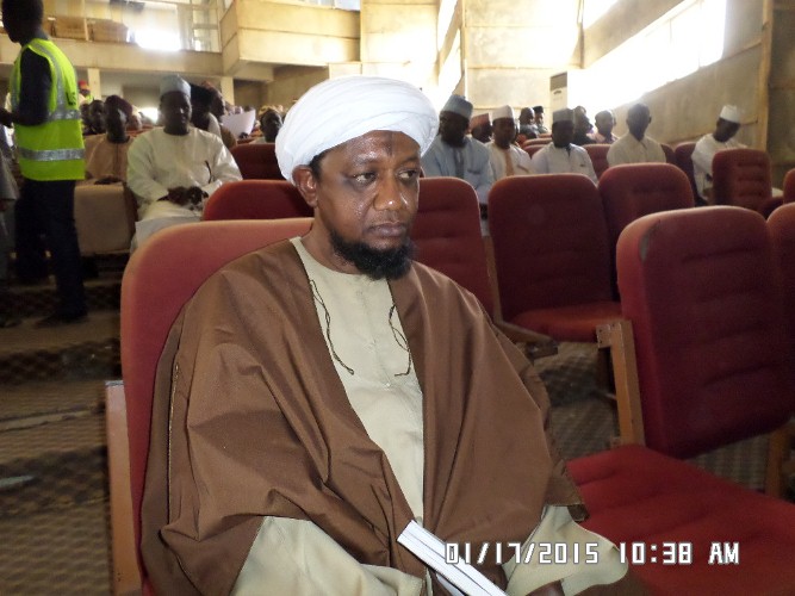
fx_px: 620
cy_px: 298
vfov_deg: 51.3
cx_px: 398
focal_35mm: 27
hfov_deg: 65.3
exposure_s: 1/15
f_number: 2.6
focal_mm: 4.9
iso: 400
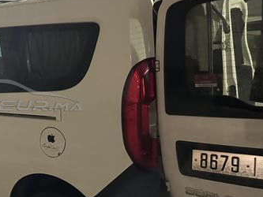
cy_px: 95
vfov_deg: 30.9
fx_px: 357
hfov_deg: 37.1
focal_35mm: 47
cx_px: 13
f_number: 1.78
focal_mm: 6.86
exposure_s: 1/33
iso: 1000
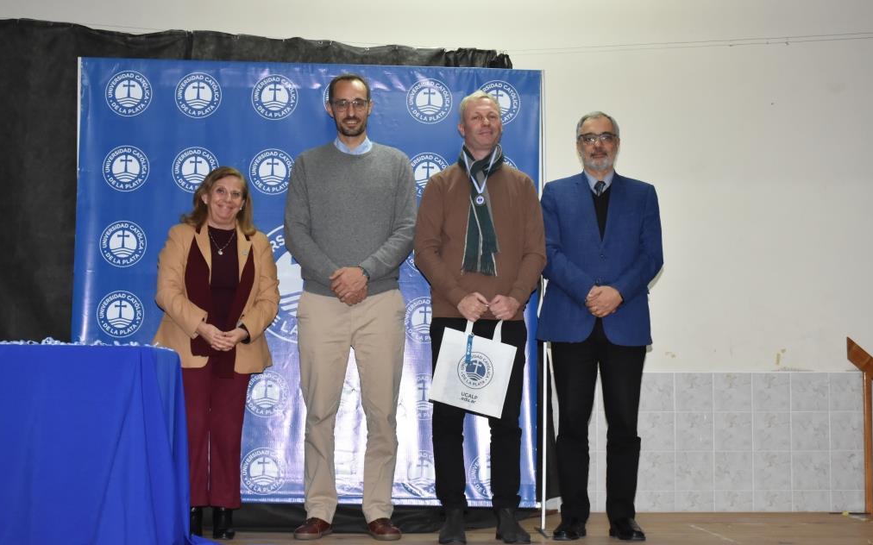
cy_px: 253
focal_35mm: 65
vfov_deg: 20.0
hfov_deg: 31.5
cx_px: 433
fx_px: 1546
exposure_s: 1/60
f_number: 8
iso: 1600
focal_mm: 42
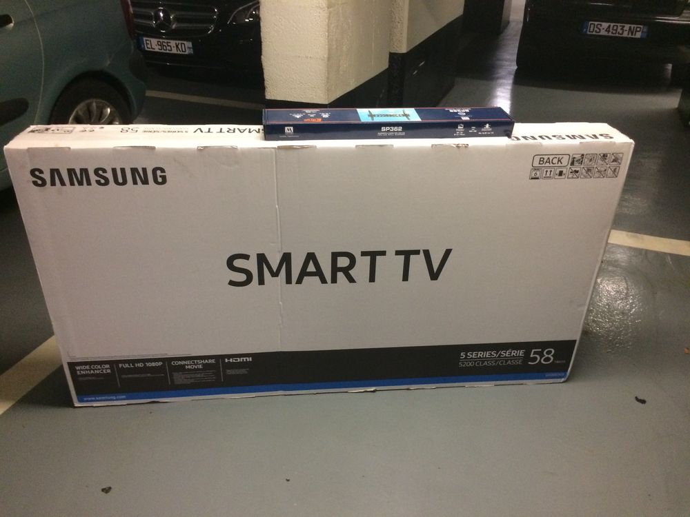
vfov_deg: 48.2
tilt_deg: -32.9
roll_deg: -2.6
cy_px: 258
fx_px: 578
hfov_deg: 61.7
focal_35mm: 29
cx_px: 345
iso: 250
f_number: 2.2
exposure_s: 1/25
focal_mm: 4.15
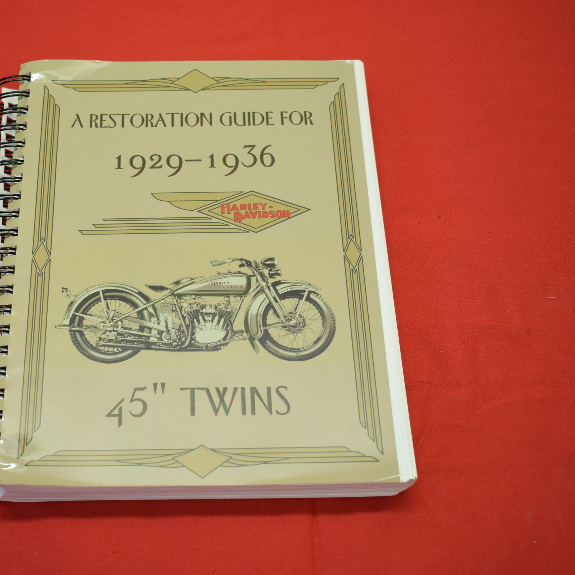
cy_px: 288
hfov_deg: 32.7
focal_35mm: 52
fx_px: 970
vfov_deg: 33.0
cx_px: 192
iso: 400
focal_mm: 27
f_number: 5
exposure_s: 1/60
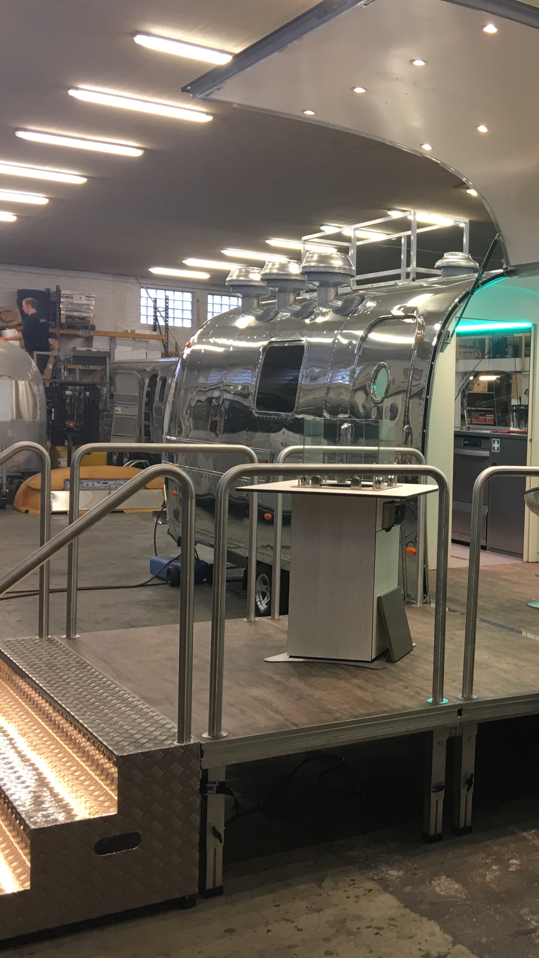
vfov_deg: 47.4
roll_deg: -2.0
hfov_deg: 26.1
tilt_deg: -3.9
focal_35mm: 43
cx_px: 553
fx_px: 1093
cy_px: 487
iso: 32
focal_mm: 4.15
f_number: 2.2
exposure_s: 1/17
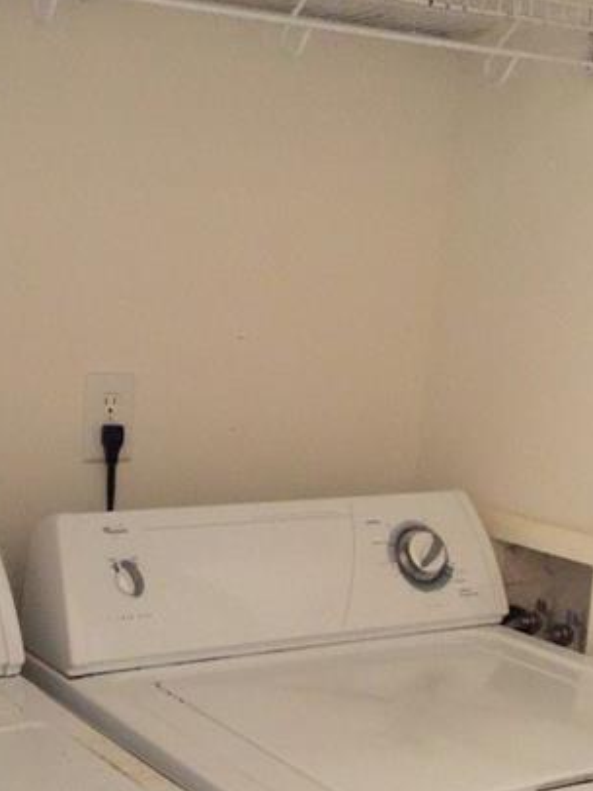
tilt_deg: -13.8
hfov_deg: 26.0
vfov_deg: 34.3
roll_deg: -2.7
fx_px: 1256
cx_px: 103
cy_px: 578
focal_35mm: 55
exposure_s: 1/4
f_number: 2.2
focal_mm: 4.15
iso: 80
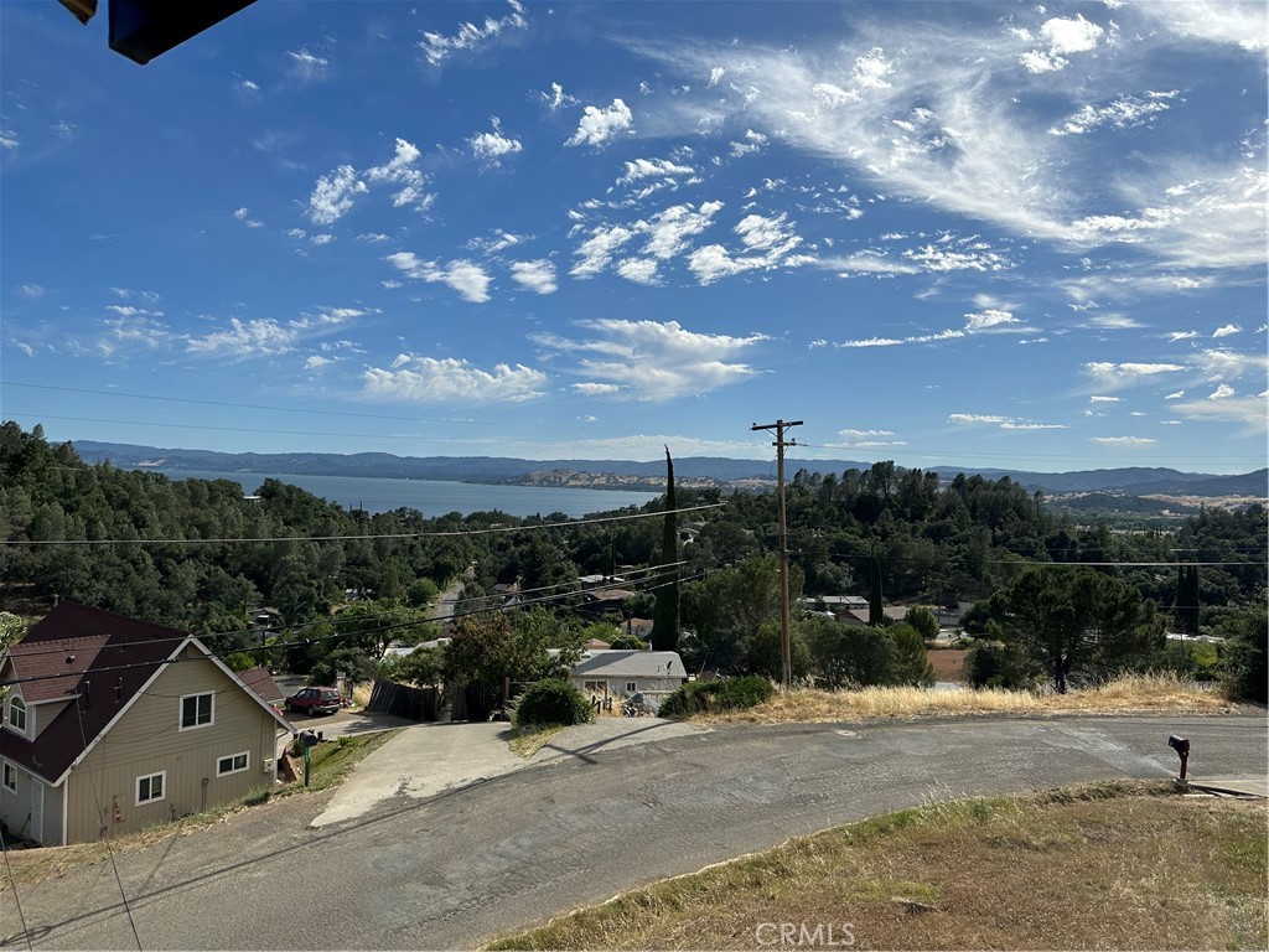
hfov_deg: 71.6
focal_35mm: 24
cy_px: 476
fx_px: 880
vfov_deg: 56.8
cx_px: 634
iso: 80
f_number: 1.78
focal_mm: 6.86
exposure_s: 1/9709
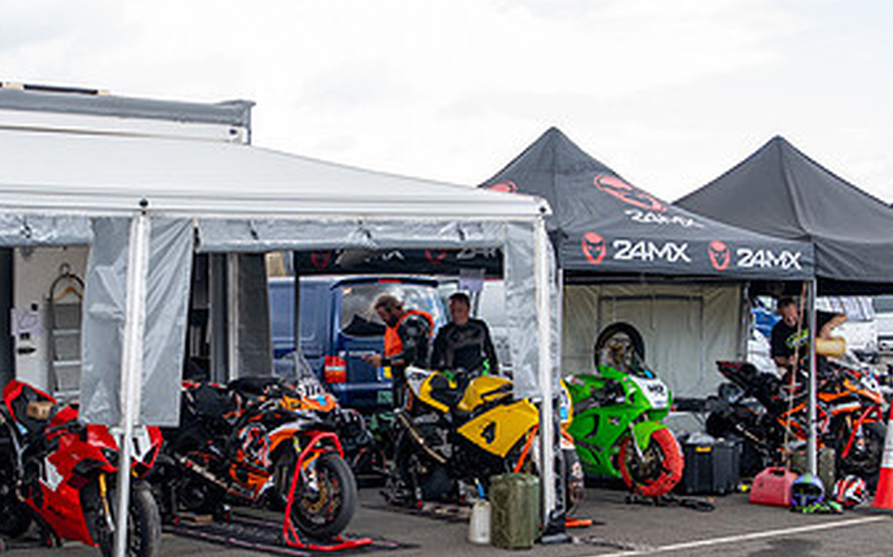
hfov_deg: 32.2
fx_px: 1533
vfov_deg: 20.5
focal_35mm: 63
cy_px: 410
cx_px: 304
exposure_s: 1/500
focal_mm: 24
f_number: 4
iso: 320
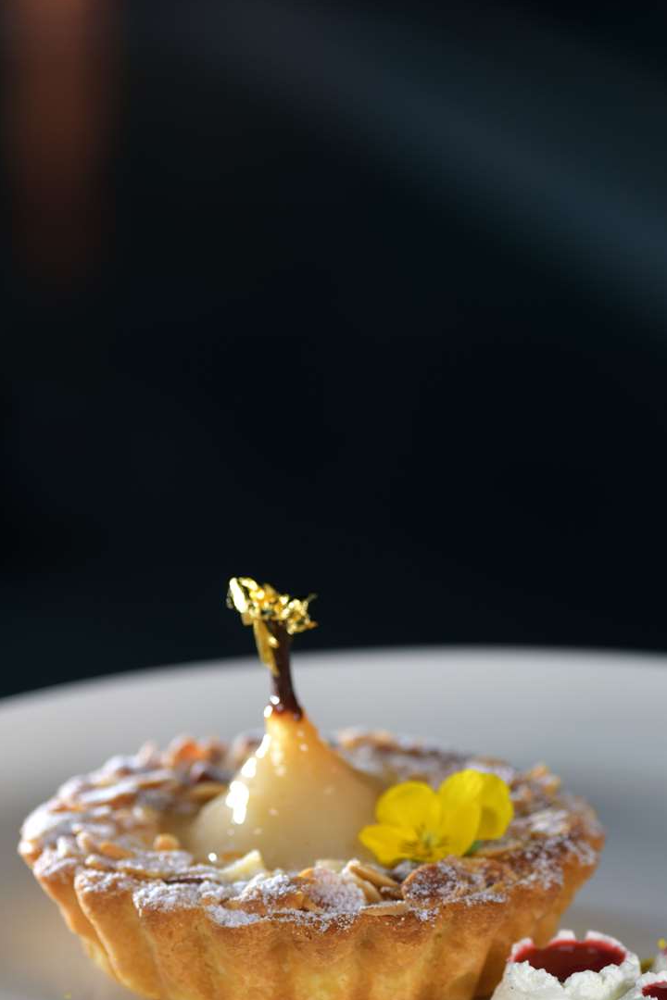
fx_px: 3474
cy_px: 616
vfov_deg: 16.4
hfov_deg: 11.0
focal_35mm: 125
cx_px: 431
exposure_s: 1/250
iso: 200
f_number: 7.1
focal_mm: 90
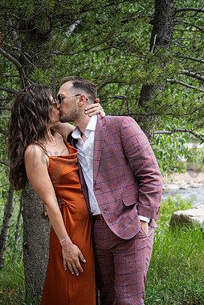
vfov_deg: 30.1
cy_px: 152
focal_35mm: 67
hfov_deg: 20.3
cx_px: 75
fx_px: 569
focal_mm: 44
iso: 400
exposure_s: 1/640
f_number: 4
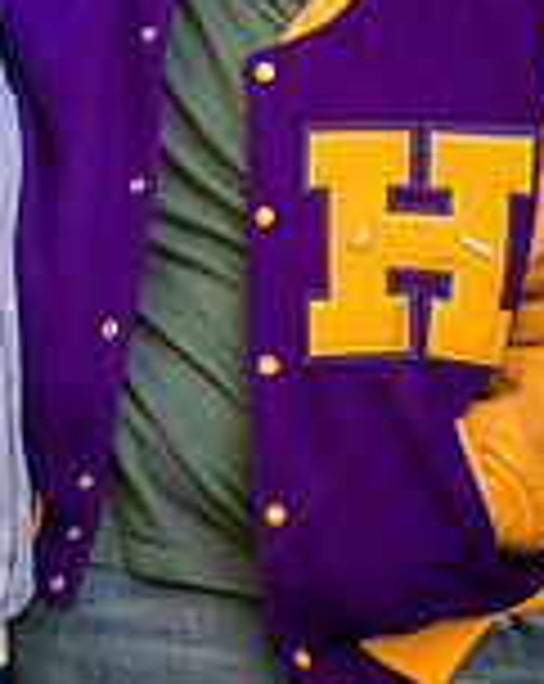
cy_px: 63
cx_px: 49
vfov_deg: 6.2
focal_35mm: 312
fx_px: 6298
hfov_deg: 4.9
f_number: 5
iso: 640
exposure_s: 1/400
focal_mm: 112
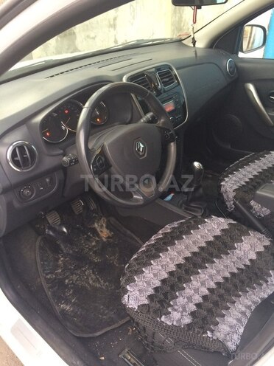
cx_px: 137
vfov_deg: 61.7
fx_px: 306
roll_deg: +0.6
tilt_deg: -31.2
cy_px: 183
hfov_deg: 48.2
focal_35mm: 29
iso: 100
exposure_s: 1/33
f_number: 2.2
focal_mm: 4.15
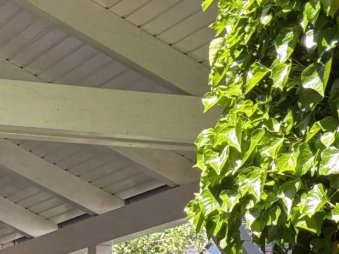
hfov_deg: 14.9
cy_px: 420
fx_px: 1273
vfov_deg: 10.8
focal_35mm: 130
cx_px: -9
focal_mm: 3
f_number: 1.8
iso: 32
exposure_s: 1/299
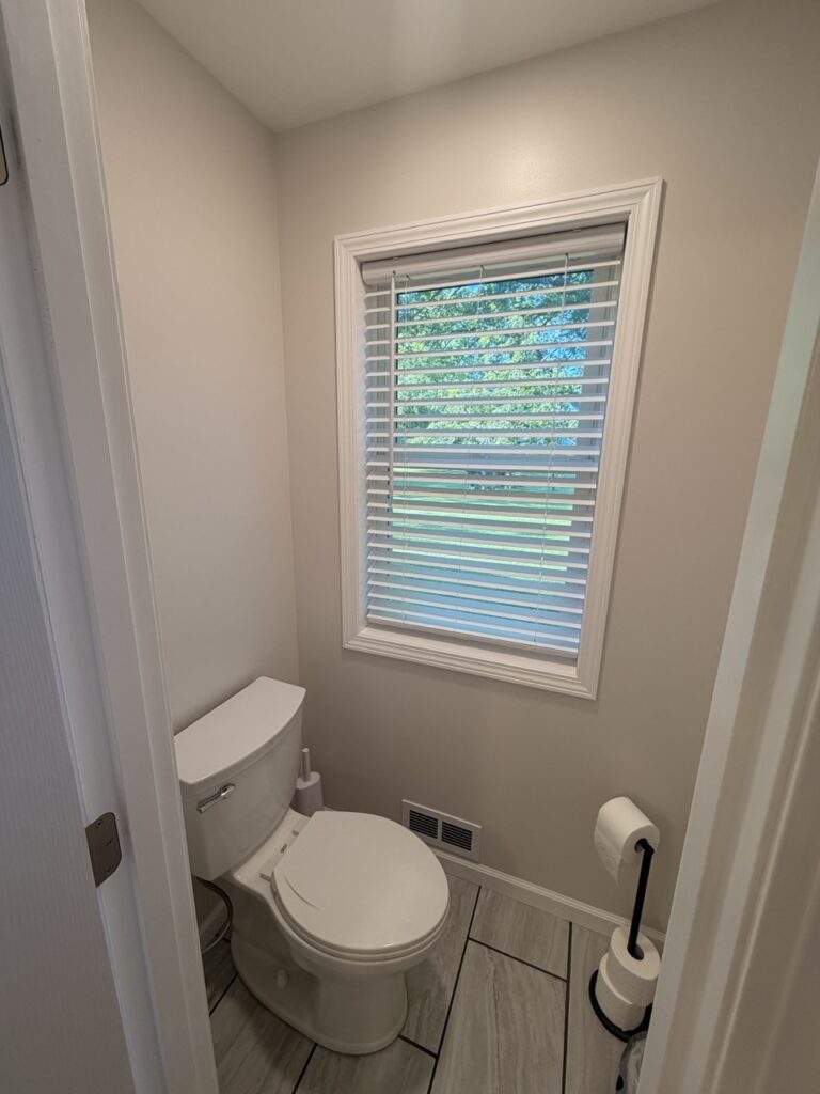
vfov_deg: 102.1
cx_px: 410
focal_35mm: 14
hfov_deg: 85.7
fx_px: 442
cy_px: 547
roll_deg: -1.1
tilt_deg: -13.6
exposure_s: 1/120
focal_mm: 2.22
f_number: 2.2
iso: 125
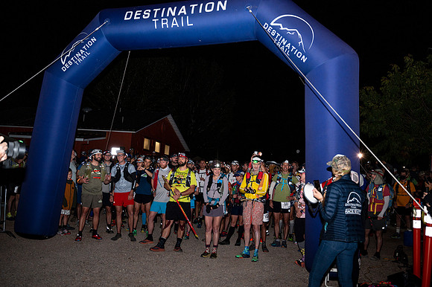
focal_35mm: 36
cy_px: 144
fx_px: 426
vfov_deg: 37.3
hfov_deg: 53.8
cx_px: 216
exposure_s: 1/200
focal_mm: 35
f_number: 4
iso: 320
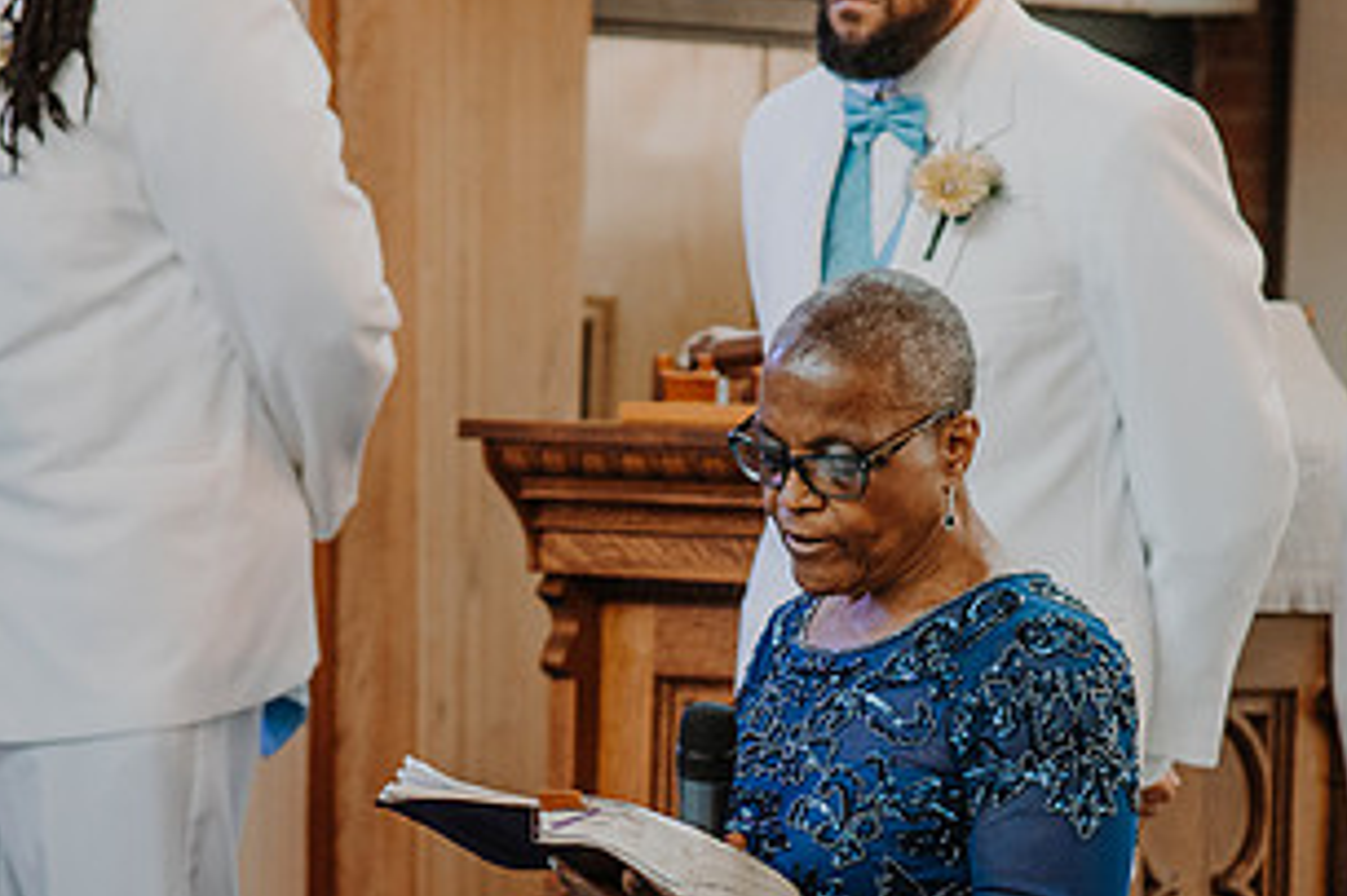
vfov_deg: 4.8
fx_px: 10695
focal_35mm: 286
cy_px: 717
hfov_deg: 7.2
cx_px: 743
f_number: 4
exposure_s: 1/125
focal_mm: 110
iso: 1250
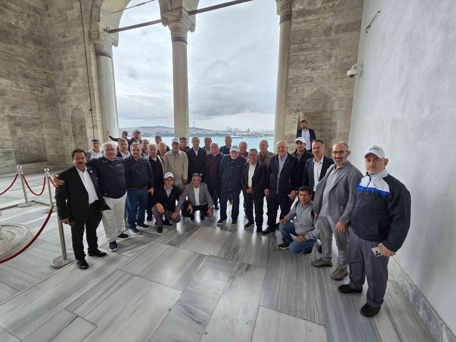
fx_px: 171
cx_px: 228
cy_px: 171
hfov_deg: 106.2
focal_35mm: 13
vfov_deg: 89.9
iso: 100
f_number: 2.2
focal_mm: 2.2
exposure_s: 1/100
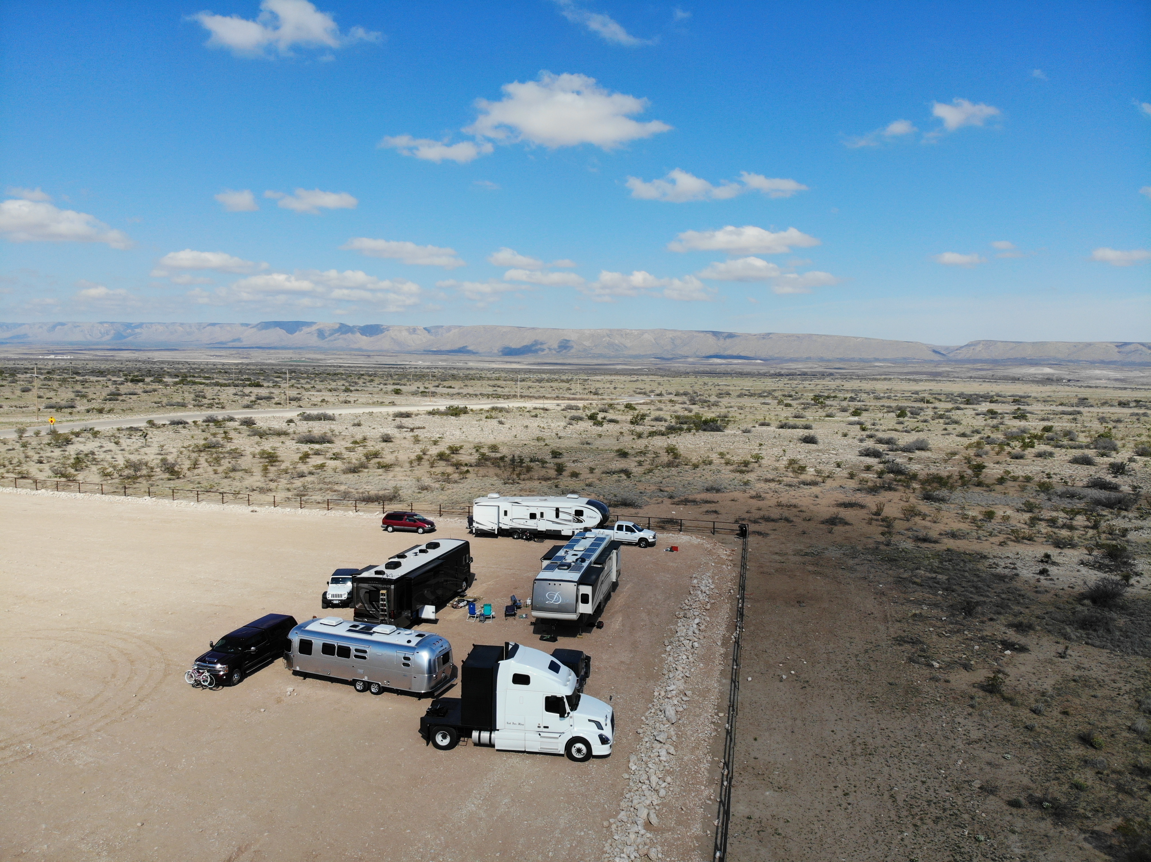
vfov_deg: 56.8
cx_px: 576
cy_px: 431
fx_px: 798
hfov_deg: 71.6
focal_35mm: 24
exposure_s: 1/1496
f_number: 2.8
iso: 101
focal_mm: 4.5
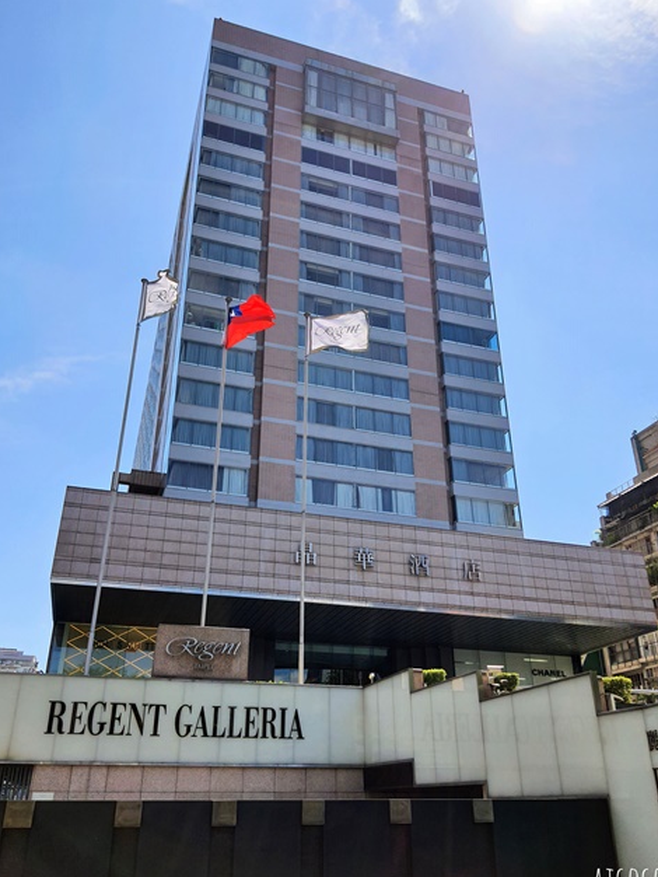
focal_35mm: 27
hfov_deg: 51.4
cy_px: 450
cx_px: 329
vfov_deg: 65.3
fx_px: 684
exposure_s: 1/1516
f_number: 1.7
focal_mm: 4.32
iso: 50
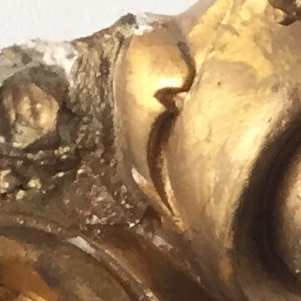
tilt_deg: -19.5
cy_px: 953
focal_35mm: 230
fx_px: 2263
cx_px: 577
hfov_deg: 7.4
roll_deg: +1.1
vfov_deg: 6.8
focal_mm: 4.15
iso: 32
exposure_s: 1/33
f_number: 2.2
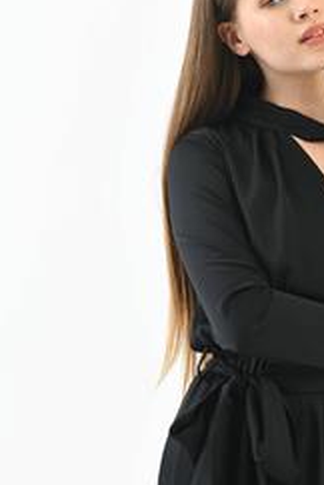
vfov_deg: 5.6
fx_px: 4995
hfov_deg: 3.7
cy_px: 279
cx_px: 282
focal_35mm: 370
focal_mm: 200
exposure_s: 1/160
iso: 100
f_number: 7.1
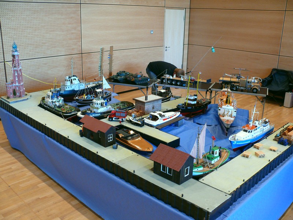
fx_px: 296
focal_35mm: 35
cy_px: 110
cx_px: 146
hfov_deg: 52.6
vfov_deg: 40.7
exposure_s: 1/30
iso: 200
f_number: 2.8
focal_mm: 7.4
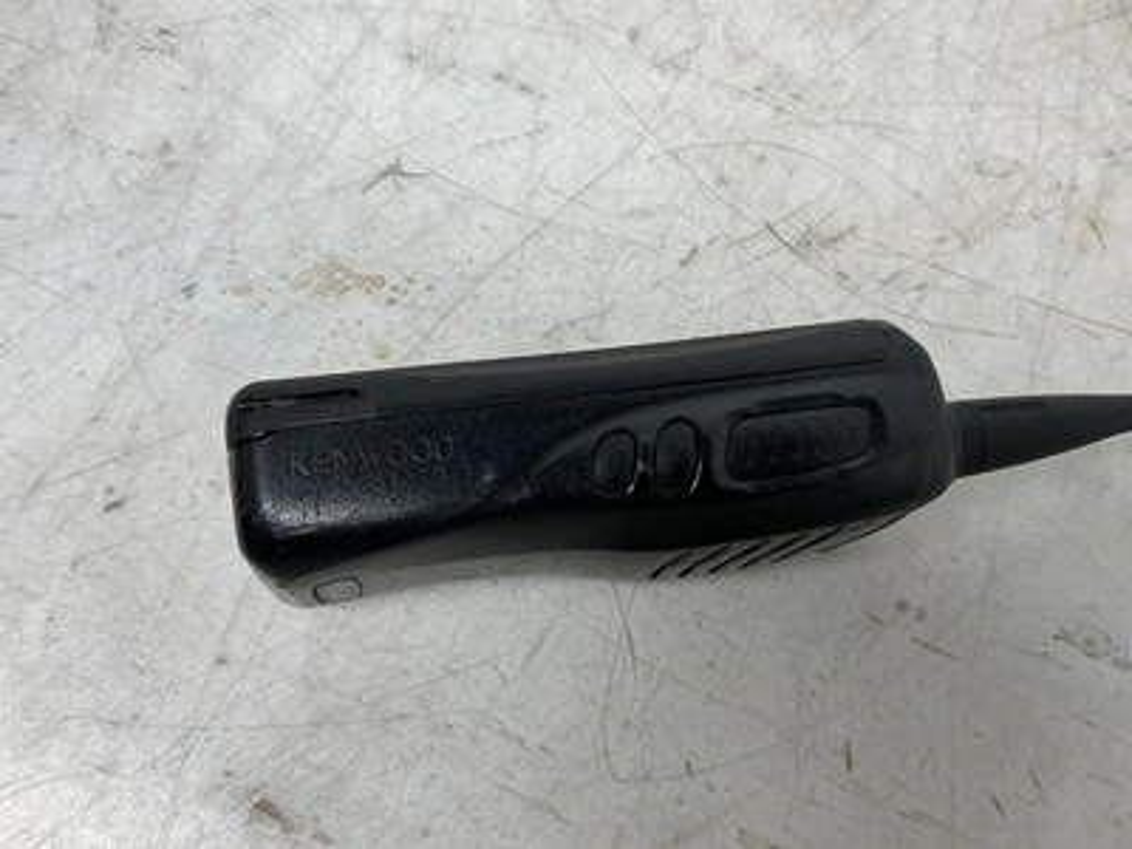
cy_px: 424
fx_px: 916
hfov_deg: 63.4
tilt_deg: -69.8
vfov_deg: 49.7
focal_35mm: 28
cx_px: 566
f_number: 1.8
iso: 40
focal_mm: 3
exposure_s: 1/120
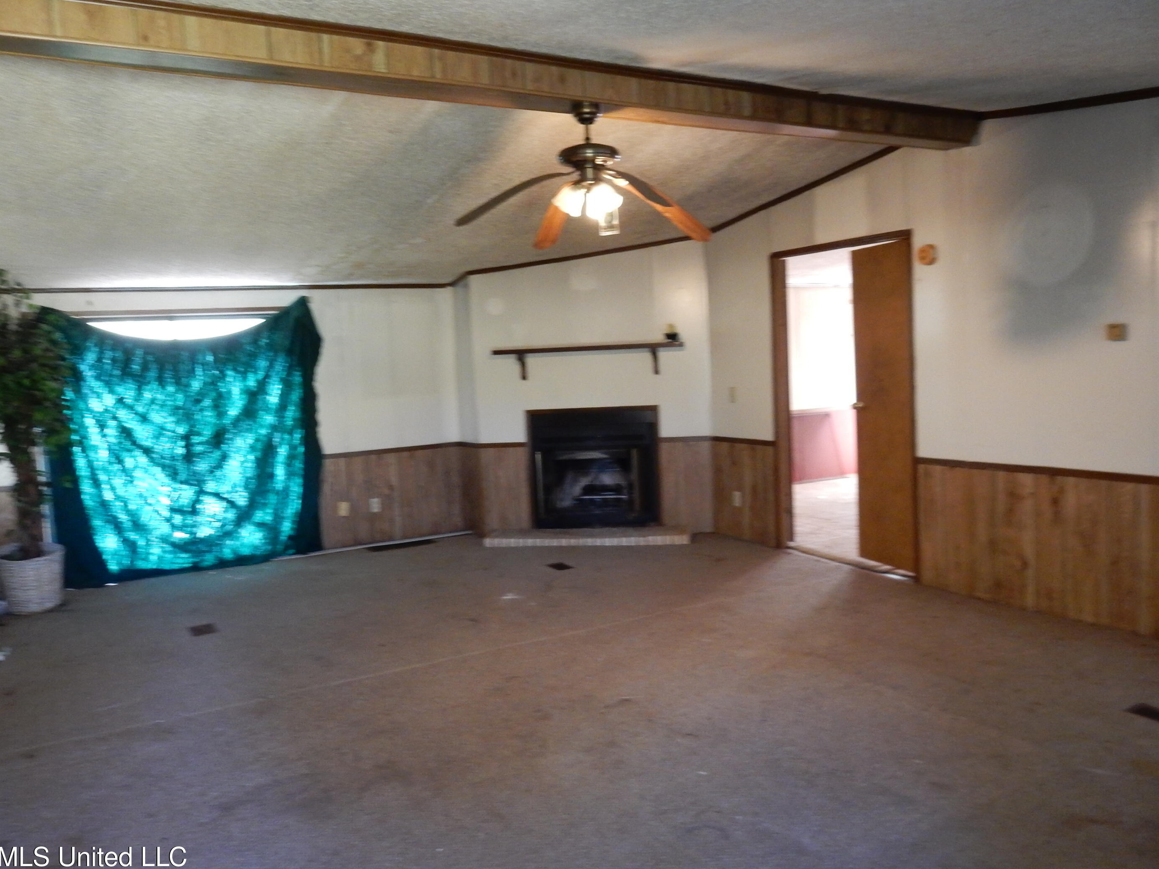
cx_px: 620
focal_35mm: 27
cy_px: 431
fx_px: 904
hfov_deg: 65.3
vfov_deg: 51.3
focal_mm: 4.5
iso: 450
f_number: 3.7
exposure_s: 1/8
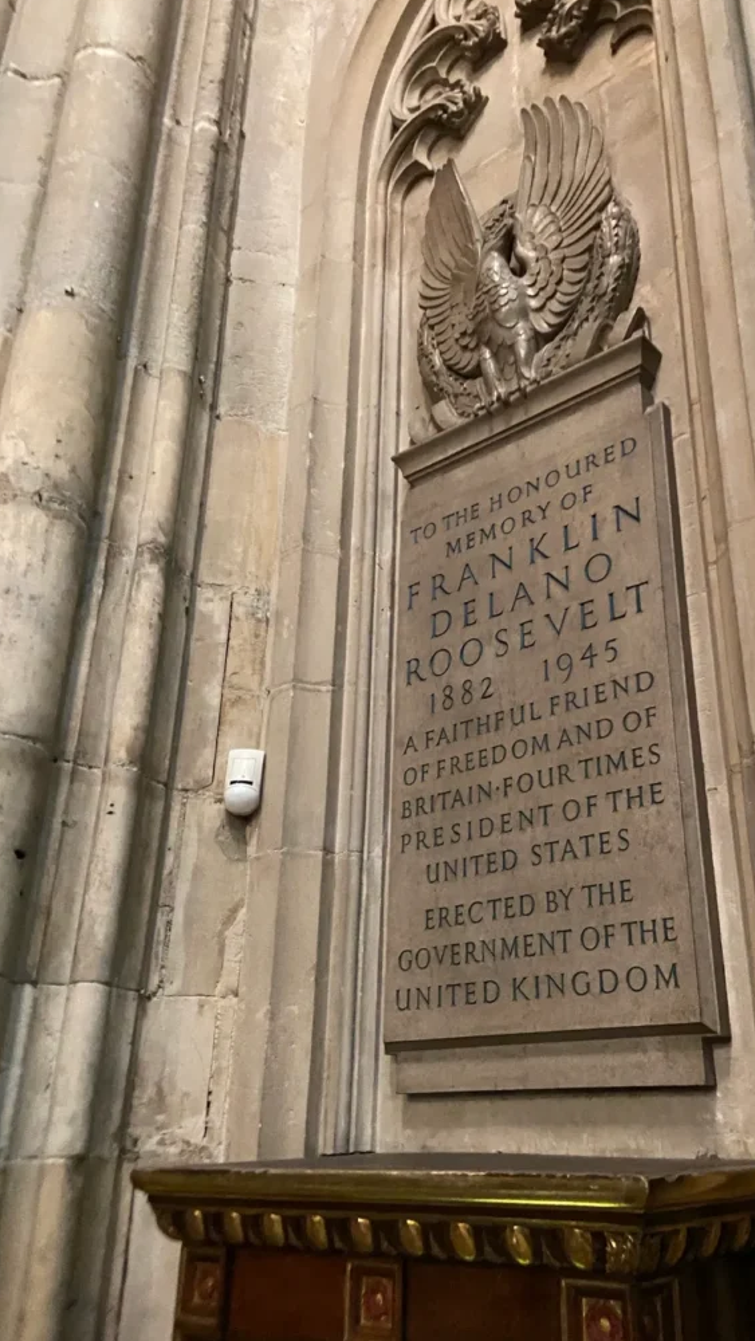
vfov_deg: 66.1
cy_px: 666
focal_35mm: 29
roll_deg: +1.5
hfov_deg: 39.9
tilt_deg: +24.1
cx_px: 481
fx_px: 1031
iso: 800
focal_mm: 4.25
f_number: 1.8
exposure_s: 1/30
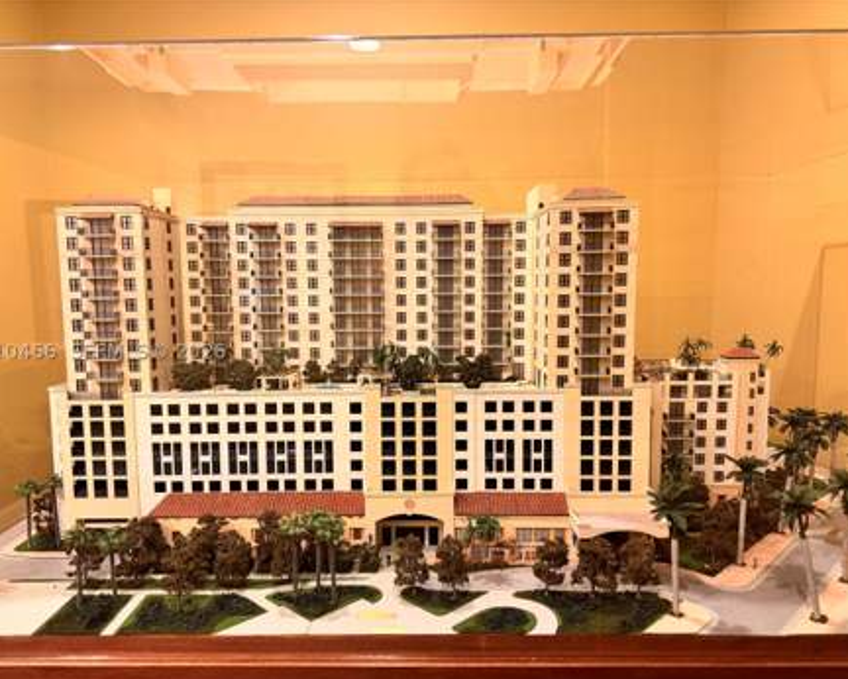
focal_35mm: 26
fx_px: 653
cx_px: 406
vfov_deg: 55.0
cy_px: 351
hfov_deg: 66.0
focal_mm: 6.76
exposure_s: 1/60
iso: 400
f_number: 1.78
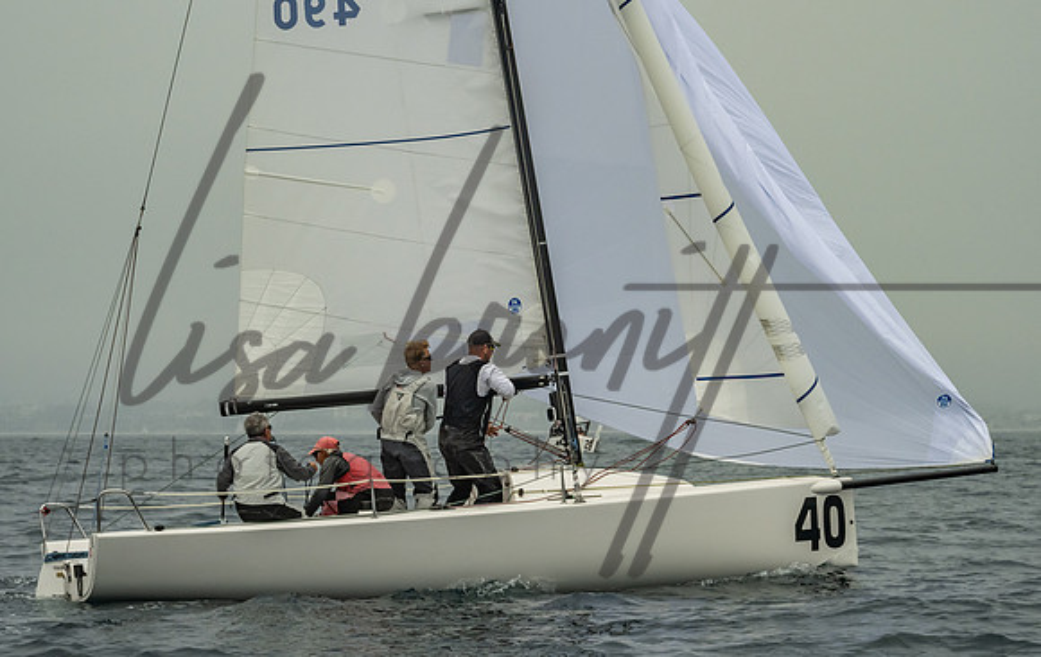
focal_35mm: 127
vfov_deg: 10.4
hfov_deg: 16.4
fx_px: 3613
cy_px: 268
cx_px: 532
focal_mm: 102
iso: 800
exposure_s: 1/3200
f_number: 9
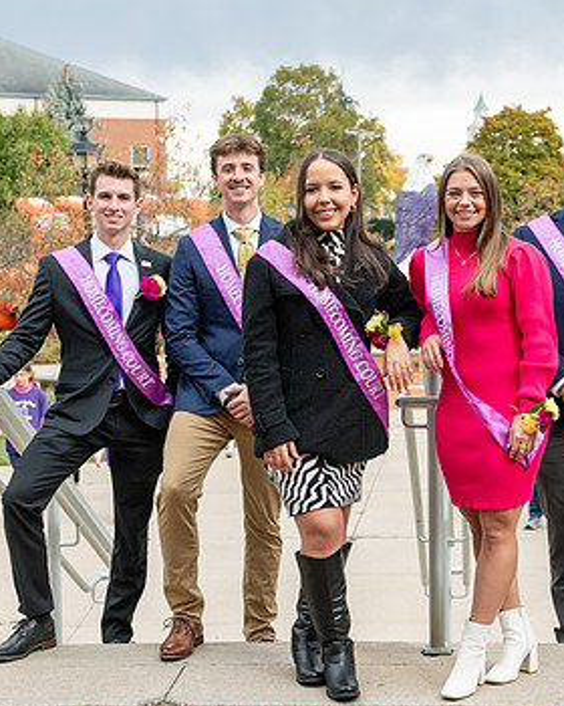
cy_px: 368
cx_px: 421
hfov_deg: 18.8
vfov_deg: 23.6
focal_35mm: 81
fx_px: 1690
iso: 200
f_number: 4.5
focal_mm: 52
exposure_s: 1/400
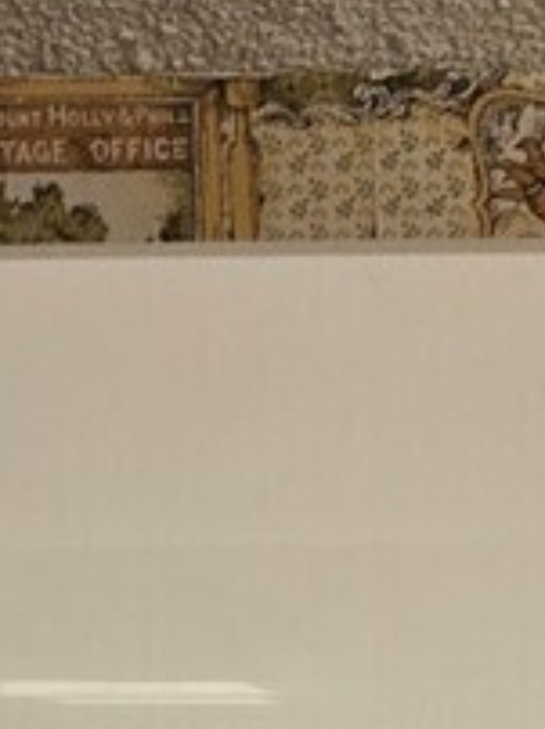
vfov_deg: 9.8
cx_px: -22
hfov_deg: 9.0
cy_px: 2028
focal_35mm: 164
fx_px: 3450
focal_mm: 5.4
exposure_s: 1/120
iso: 64
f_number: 1.8
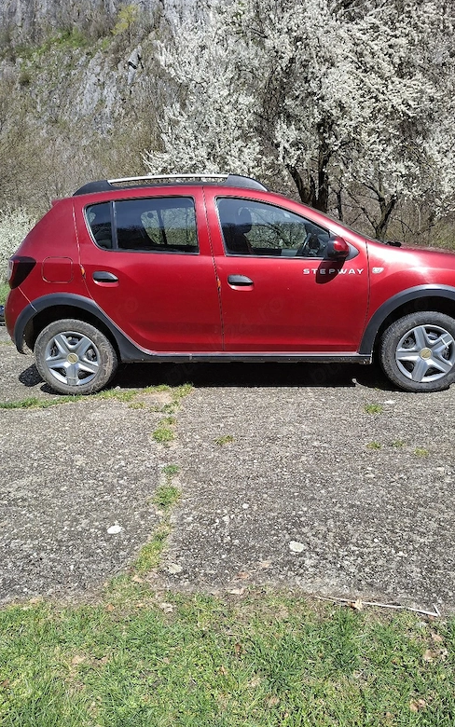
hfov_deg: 49.1
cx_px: 261
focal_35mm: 25
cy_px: 363
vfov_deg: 72.5
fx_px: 496
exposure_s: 1/909
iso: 50
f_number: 1.8
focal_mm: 5.54
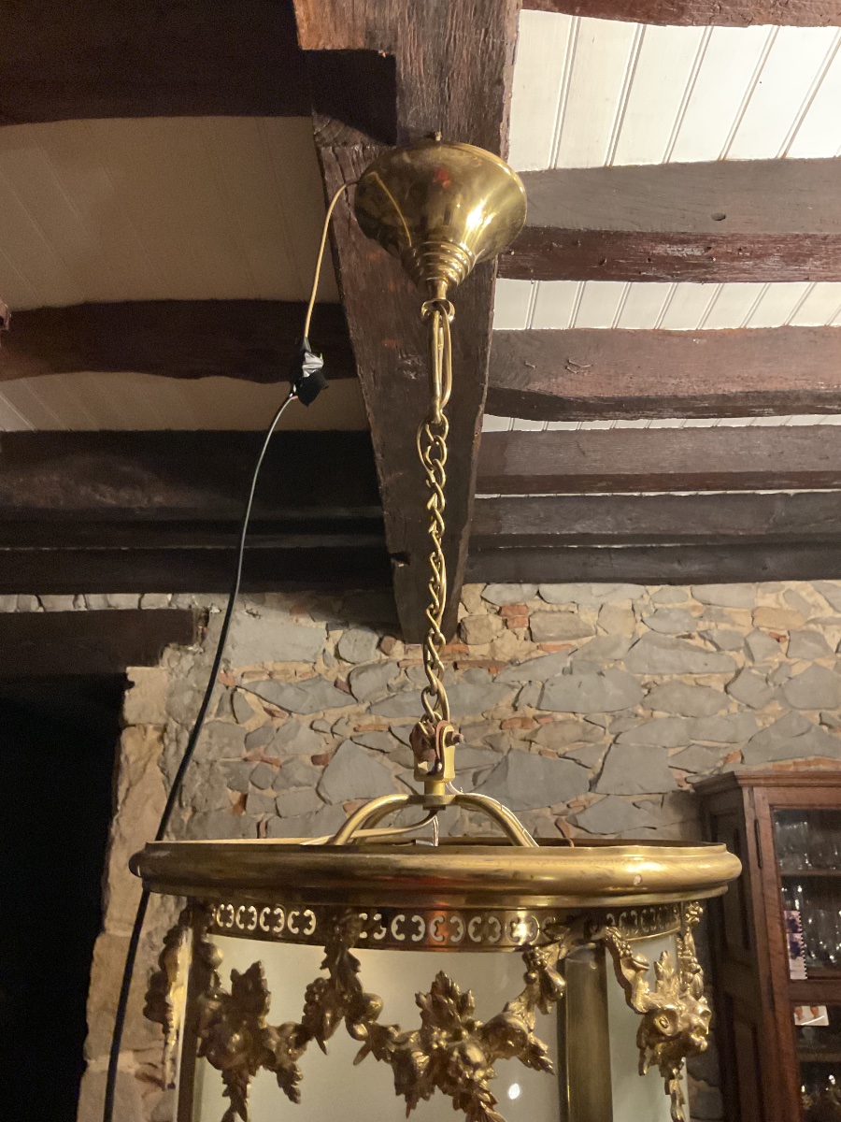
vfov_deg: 61.7
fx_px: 939
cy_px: 561
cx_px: 420
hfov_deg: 48.2
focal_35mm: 29
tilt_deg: +17.4
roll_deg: -0.7
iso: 400
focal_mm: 3
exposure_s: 1/30
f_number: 1.8
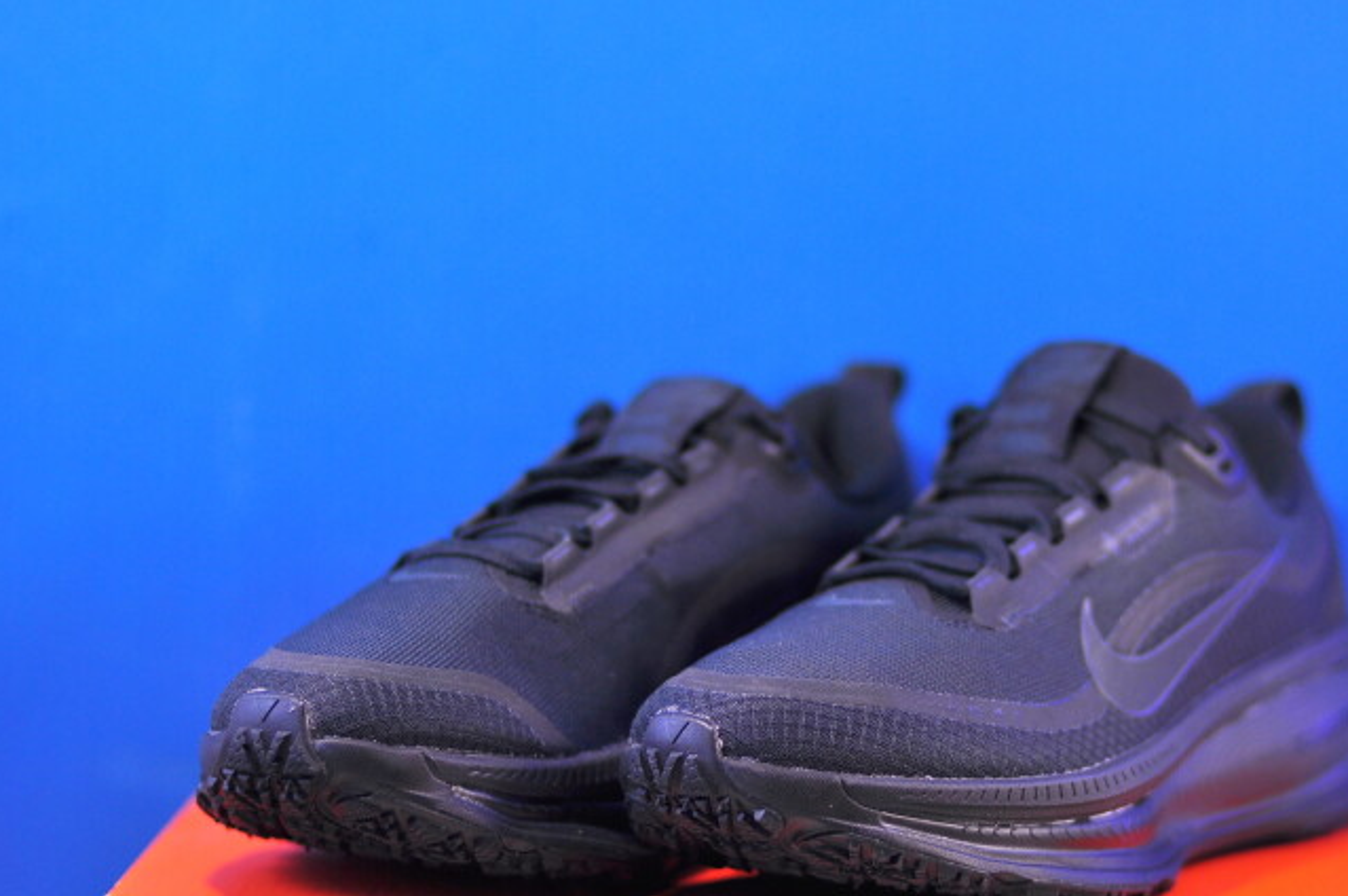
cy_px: 477
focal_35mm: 94
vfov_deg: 14.5
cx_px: 799
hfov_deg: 21.7
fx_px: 3516
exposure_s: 1/320
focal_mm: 50
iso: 250
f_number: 2
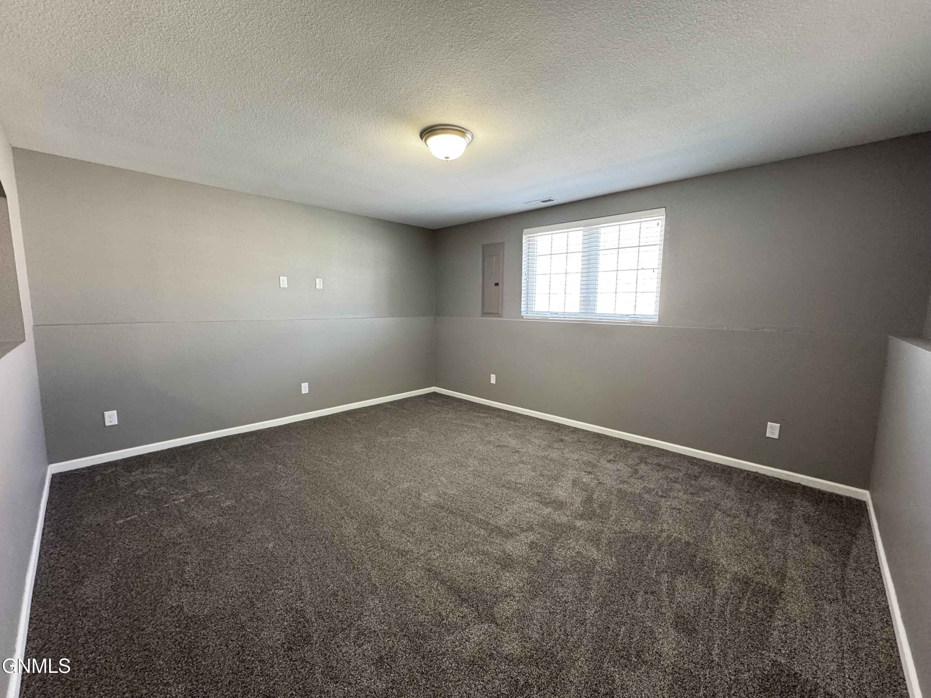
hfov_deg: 102.1
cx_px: 466
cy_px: 349
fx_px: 377
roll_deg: -0.2
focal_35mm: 14
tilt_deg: -7.0
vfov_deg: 85.7
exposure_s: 1/60
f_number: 2.2
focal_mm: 2.22
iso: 250
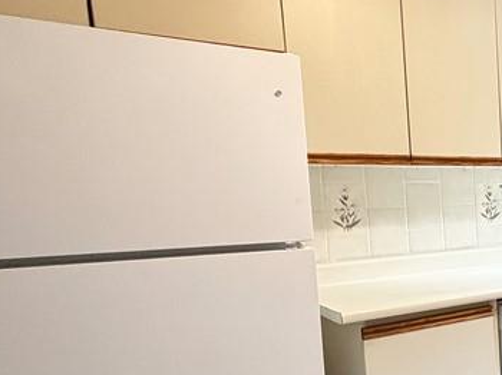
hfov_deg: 31.4
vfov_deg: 34.7
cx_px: 697
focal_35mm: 41
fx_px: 594
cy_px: 252
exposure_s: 1/60
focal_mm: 2.22
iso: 320
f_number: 2.2
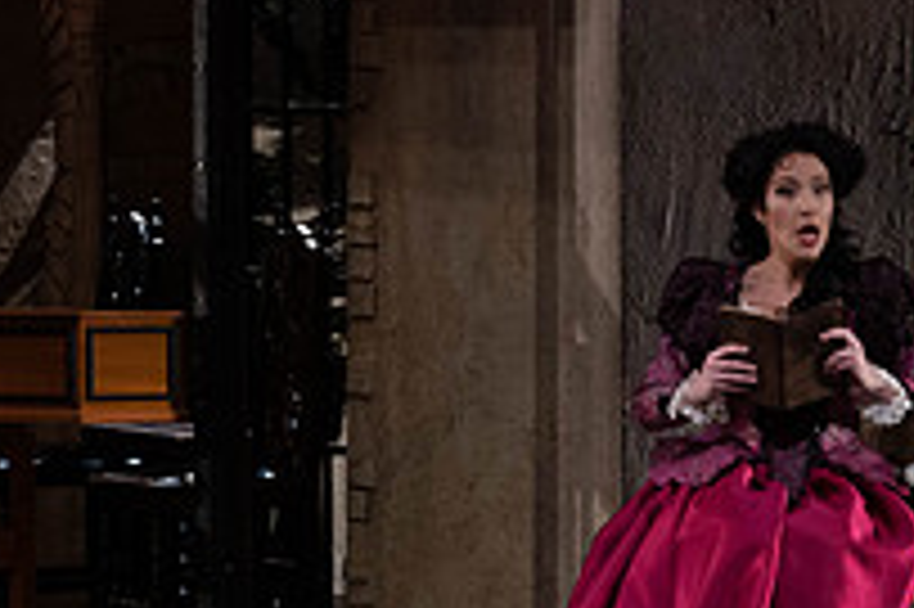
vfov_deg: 3.6
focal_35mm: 380
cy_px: 16
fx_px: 9640
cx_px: -171
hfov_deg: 5.4
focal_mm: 133
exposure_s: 1/250
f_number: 8
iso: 3200
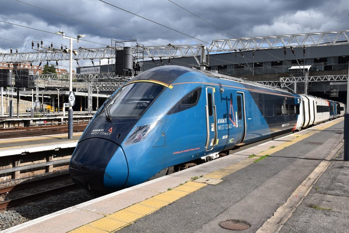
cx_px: 174
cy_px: 116
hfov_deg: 53.1
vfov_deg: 36.9
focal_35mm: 36
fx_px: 349
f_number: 10
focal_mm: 24
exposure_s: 1/400
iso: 200
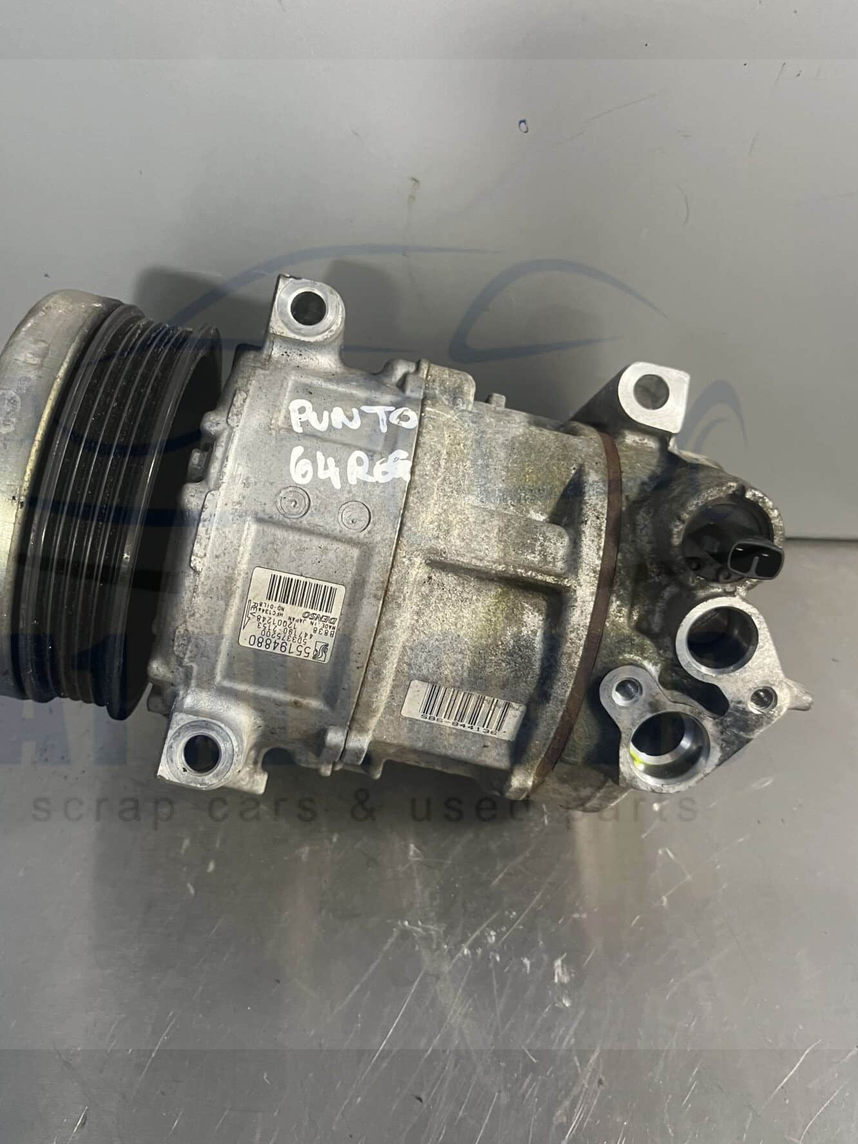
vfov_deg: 60.0
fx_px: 992
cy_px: 554
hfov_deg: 46.7
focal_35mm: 30
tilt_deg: -47.6
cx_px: 392
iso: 400
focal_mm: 5.1
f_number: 1.6
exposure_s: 1/50
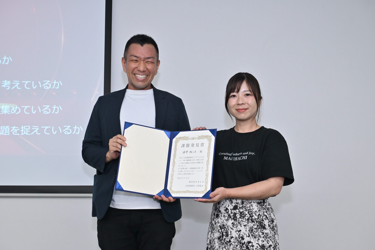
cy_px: 125
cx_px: 188
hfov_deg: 46.4
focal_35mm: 42
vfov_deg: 31.9
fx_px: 438
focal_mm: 42
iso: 5000
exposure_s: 1/125
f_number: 8
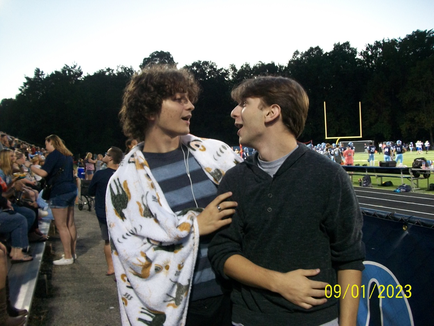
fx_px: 401
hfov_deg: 56.8
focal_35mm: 32
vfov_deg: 44.2
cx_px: 217
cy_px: 163
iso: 160
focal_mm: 5.7
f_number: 2.9
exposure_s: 1/10
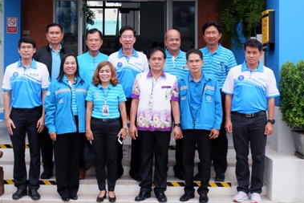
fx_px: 456
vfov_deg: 24.8
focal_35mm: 54
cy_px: 54
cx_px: 122
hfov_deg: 36.7
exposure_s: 1/400
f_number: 5.6
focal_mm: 21.5
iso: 400
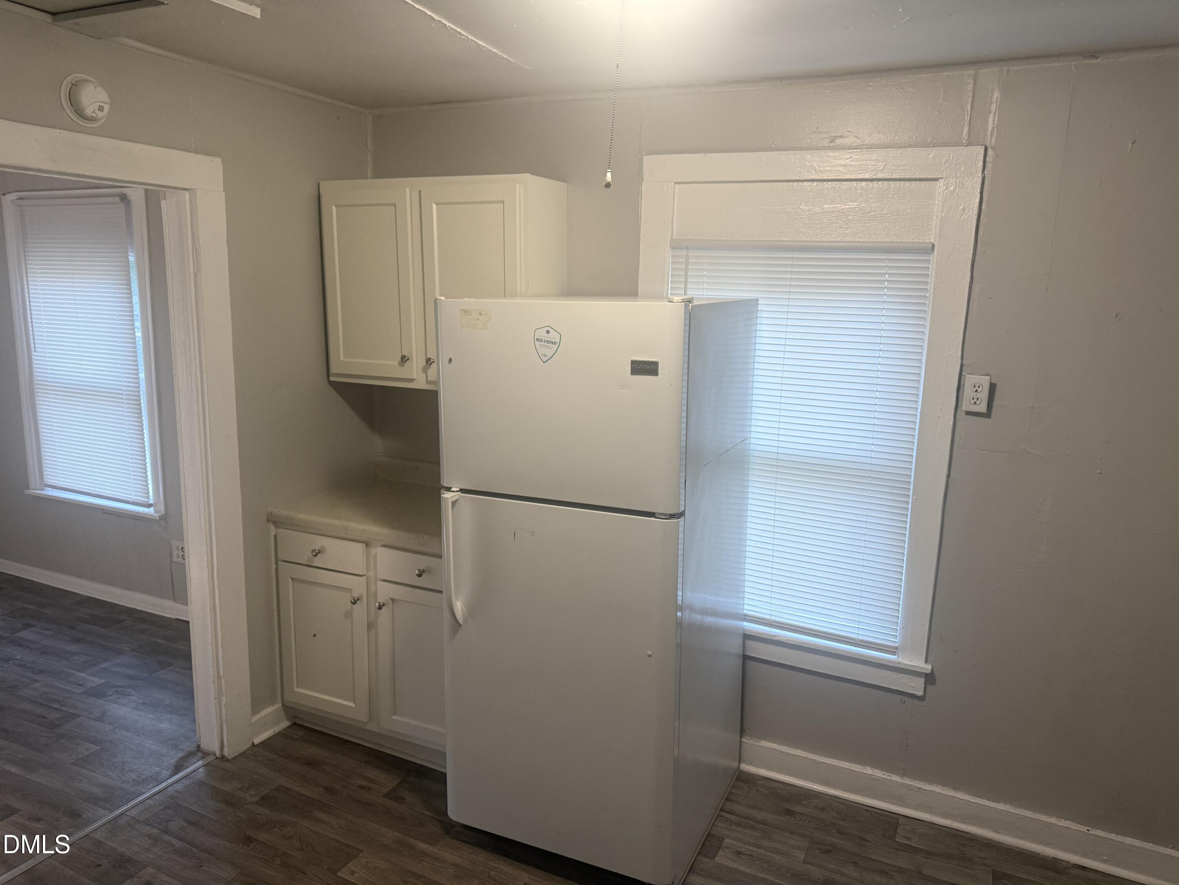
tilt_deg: -9.6
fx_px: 817
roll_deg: -0.1
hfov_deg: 71.6
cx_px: 590
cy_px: 442
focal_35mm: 24
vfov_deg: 56.8
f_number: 1.78
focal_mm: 6.76
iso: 200
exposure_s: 1/60
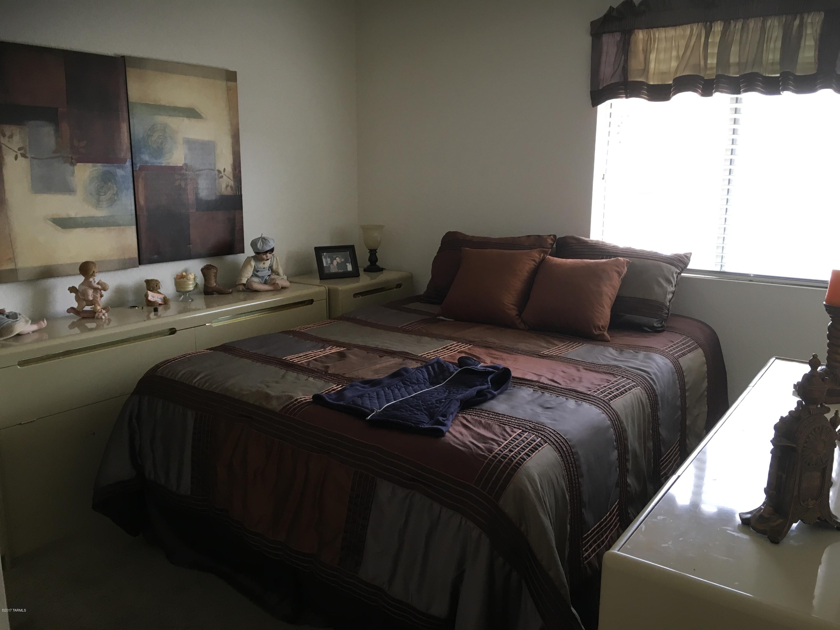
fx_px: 704
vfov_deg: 48.2
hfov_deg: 61.7
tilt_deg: -13.4
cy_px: 315
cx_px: 420
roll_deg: -0.1
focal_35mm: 29
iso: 64
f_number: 2.2
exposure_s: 1/30
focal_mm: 4.15
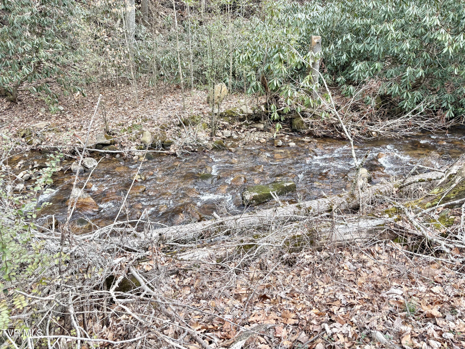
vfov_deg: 53.1
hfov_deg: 67.3
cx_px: 232
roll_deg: +2.5
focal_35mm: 26
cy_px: 174
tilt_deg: -23.9
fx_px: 349
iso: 32
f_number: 1.6
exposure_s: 1/155
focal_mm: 5.96
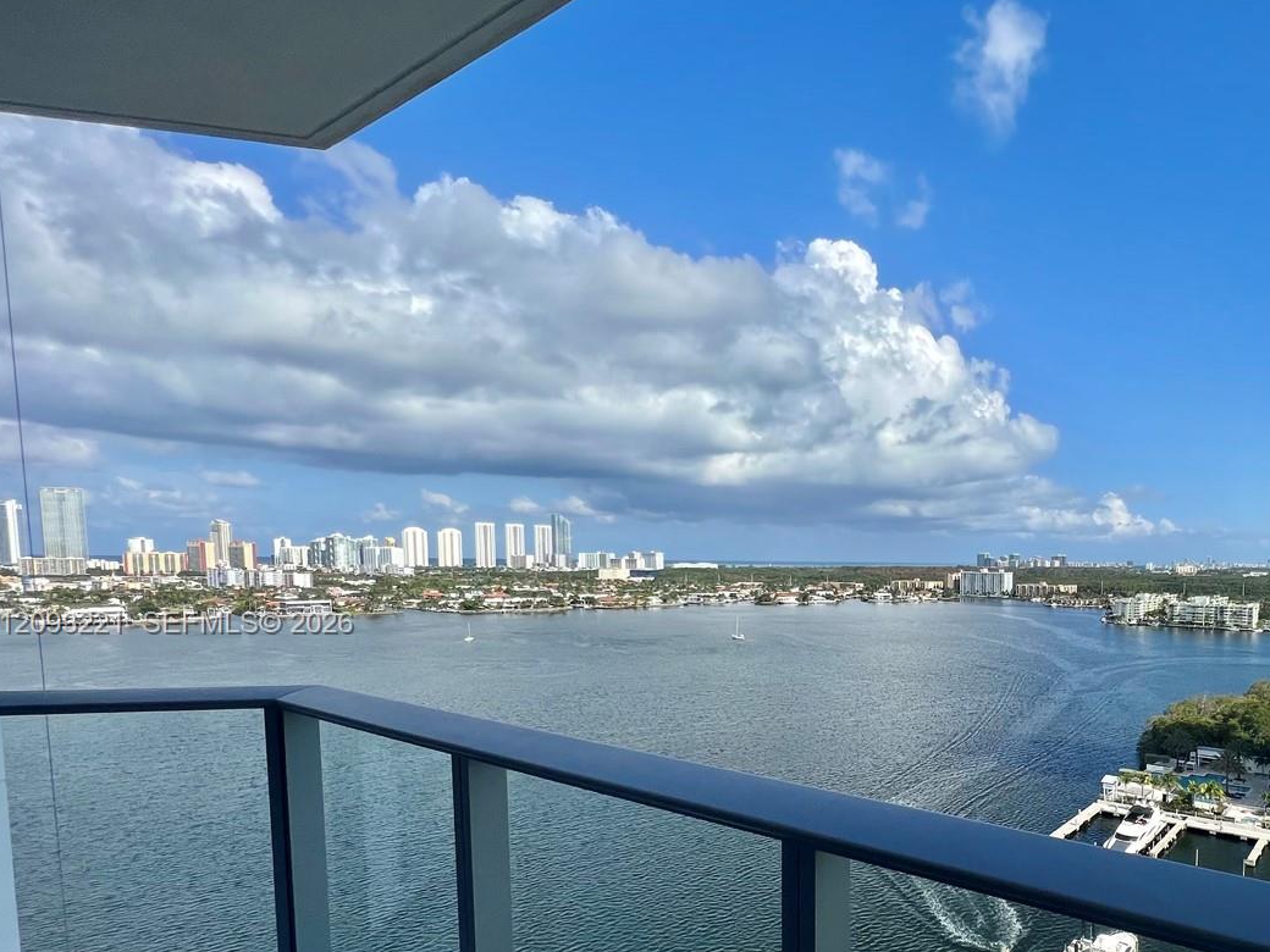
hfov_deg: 75.9
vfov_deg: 64.5
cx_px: 950
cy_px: 625
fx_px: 734
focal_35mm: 20
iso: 32
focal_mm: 1.57
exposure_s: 1/2421
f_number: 1.8
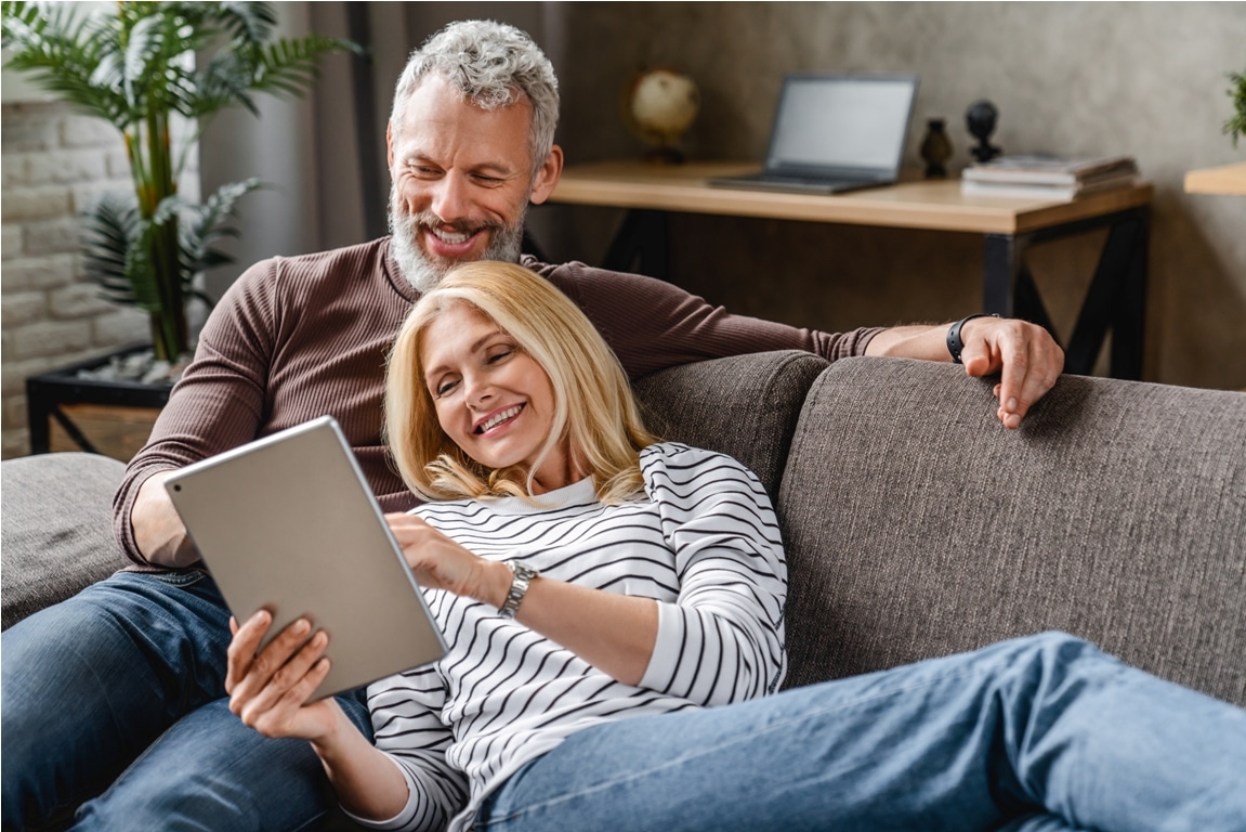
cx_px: 623
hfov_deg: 33.9
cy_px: 416
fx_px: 2042
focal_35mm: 59
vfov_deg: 23.0
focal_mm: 59
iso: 640
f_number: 2.8
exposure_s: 1/320
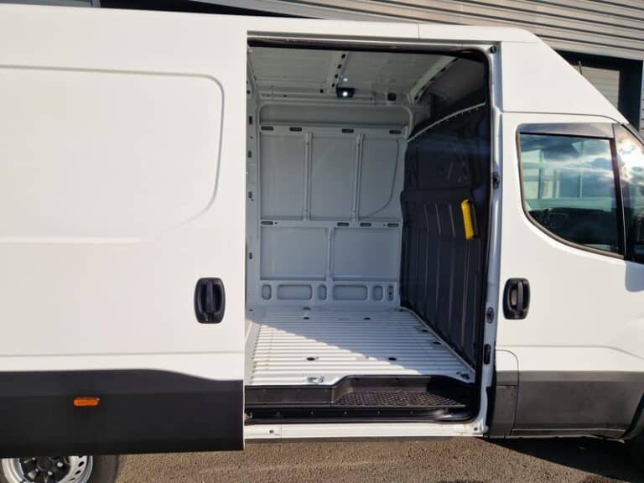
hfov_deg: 73.9
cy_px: 242
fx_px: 428
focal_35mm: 23
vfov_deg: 58.9
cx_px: 322
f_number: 1.8
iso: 50
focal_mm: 5.4
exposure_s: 1/12821
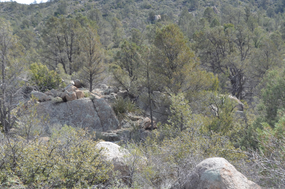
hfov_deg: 31.0
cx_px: 130
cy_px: 114
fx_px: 514
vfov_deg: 20.8
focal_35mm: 65
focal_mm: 32
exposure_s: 1/250
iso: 200
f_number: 8
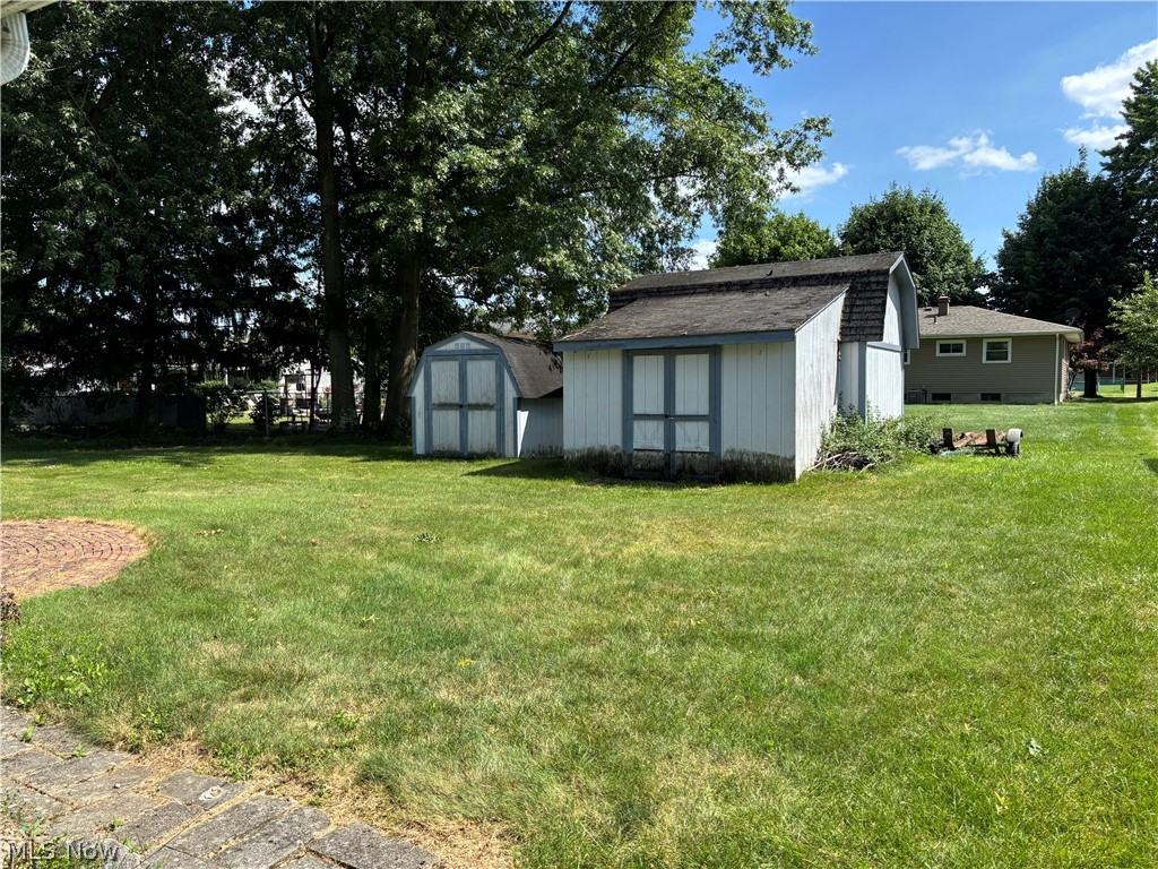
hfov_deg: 67.3
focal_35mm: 26
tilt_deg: -3.0
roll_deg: +0.1
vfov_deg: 53.1
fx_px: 870
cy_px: 434
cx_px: 579
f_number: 1.6
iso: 50
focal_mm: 5.96
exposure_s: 1/1667
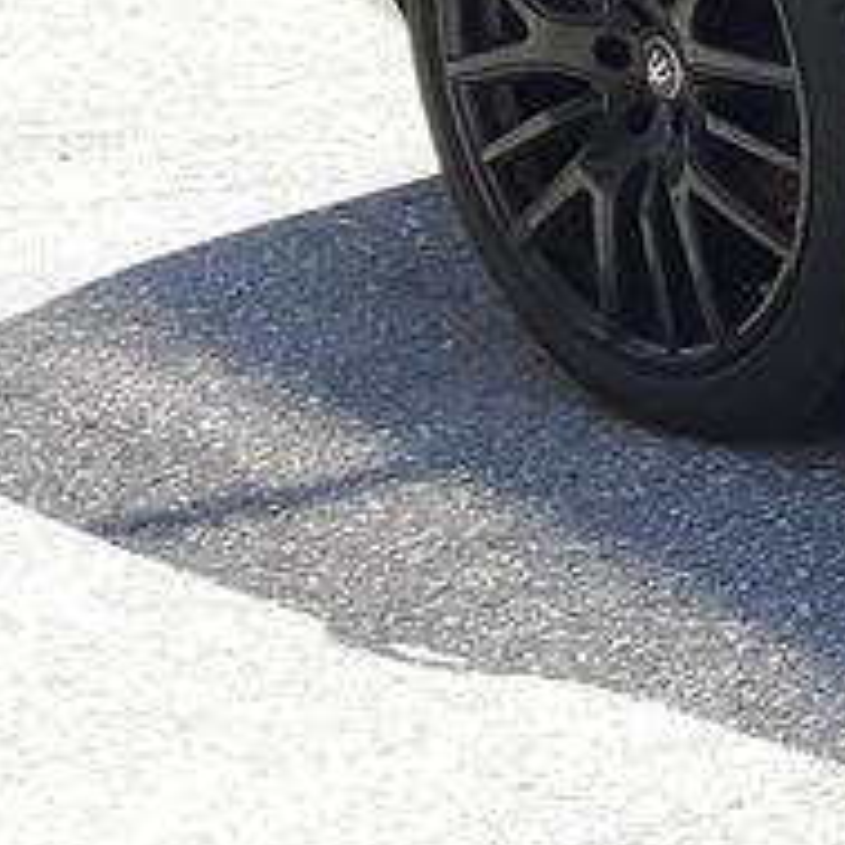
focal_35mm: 186
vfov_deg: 9.4
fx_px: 5137
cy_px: 165
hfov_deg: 7.7
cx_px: 2843
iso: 40
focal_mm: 3.7
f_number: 1.9
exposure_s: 1/370
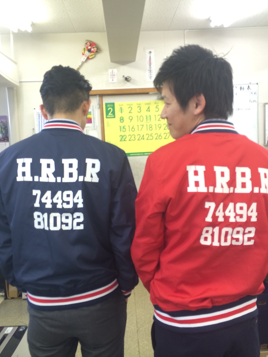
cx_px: 136
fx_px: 330
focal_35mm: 32
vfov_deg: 56.8
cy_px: 168
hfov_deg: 44.2
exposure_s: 1/30
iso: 80
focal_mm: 4.12
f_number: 2.2
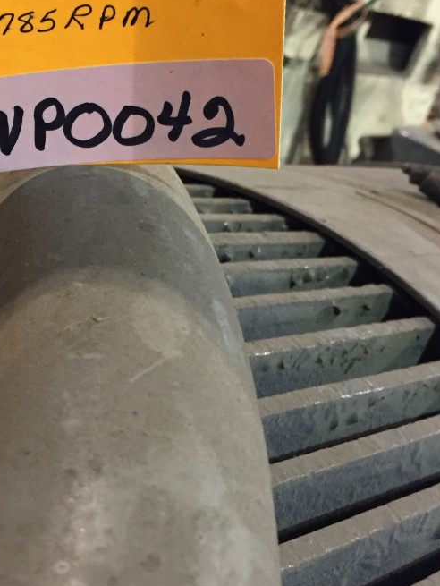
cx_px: 32
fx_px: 999
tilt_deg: -20.7
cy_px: 233
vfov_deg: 32.6
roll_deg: -17.6
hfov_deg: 24.1
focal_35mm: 59
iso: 250
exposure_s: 1/24
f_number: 2.2
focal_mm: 4.15
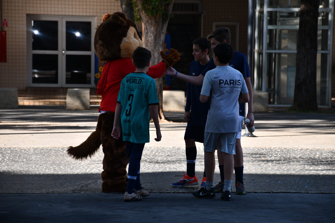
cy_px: 112
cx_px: 168
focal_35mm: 183
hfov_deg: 11.2
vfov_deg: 7.5
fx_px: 1703
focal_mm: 122
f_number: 5.6
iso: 200
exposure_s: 1/200
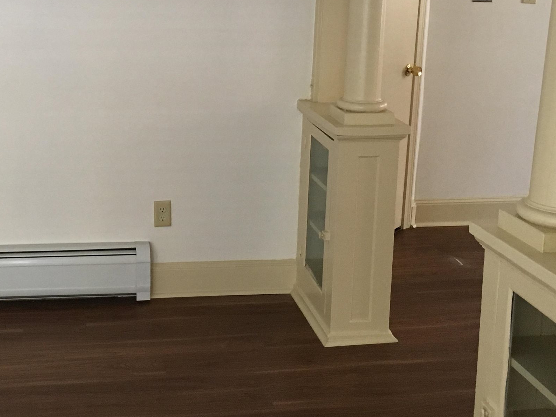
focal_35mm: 56
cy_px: 96
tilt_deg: -11.4
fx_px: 899
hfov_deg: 34.0
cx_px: 176
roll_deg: -0.9
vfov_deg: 25.7
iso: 125
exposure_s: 1/30
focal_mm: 4.15
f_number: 2.2
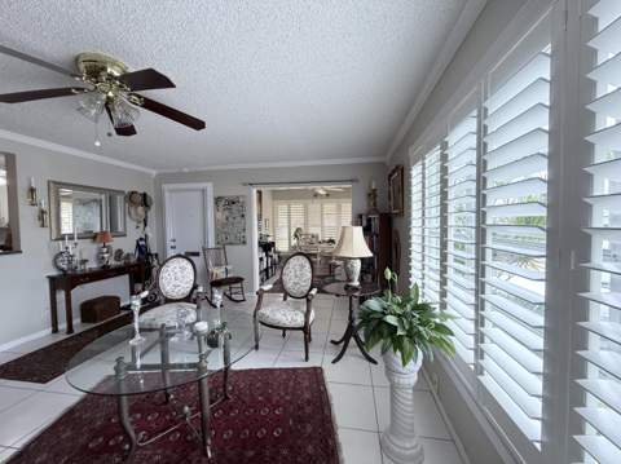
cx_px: 310
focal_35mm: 14
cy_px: 232
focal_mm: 2.22
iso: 125
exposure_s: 1/99
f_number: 2.2
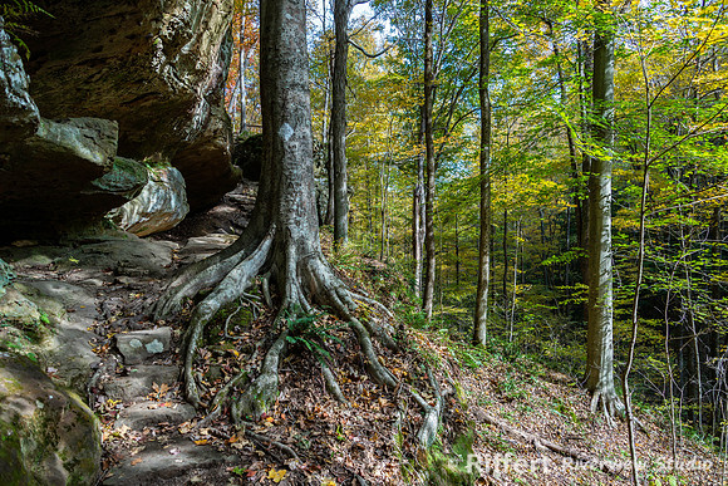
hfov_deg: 65.5
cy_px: 243
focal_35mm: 28
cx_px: 364
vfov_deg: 46.4
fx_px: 566
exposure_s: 1/125
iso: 220
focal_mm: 28
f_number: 6.3
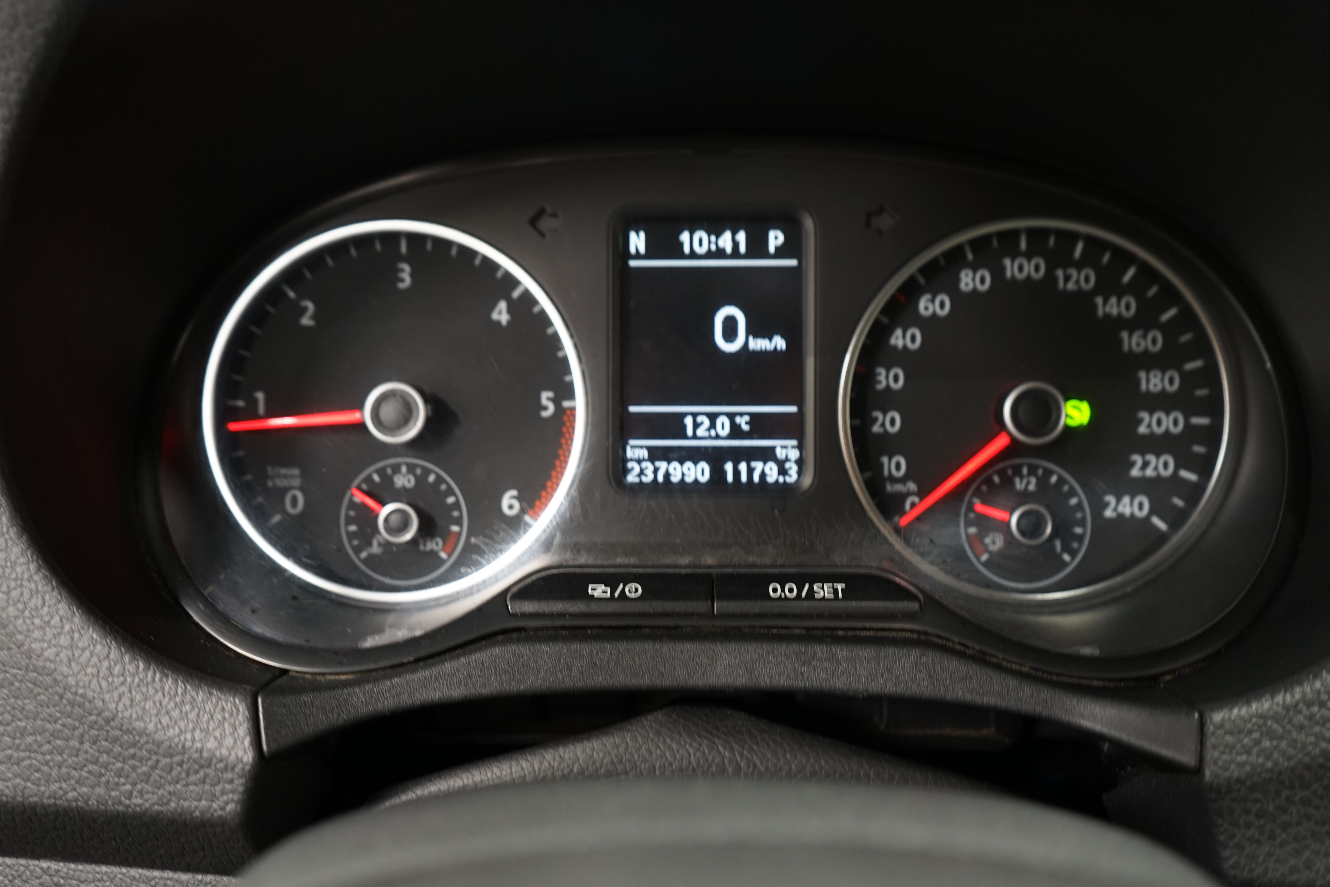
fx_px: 1108
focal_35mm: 30
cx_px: 665
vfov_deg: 43.6
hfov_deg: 61.9
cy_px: 444
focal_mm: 30
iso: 800
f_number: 4.5
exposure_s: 1/6
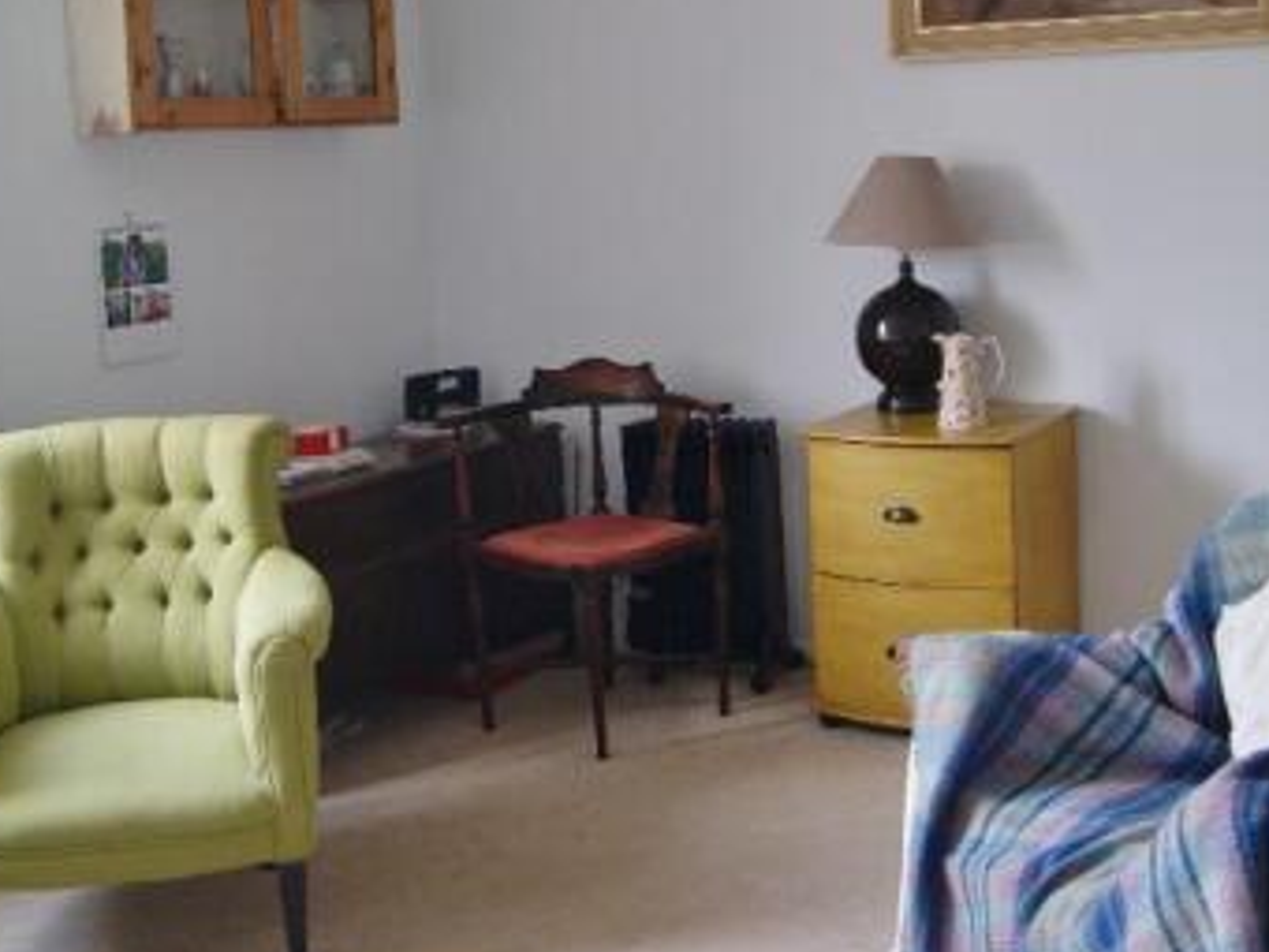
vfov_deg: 28.9
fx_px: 1833
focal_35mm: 50
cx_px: 750
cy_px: 314
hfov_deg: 38.1
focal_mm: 18
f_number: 3.5
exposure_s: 1/30
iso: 160
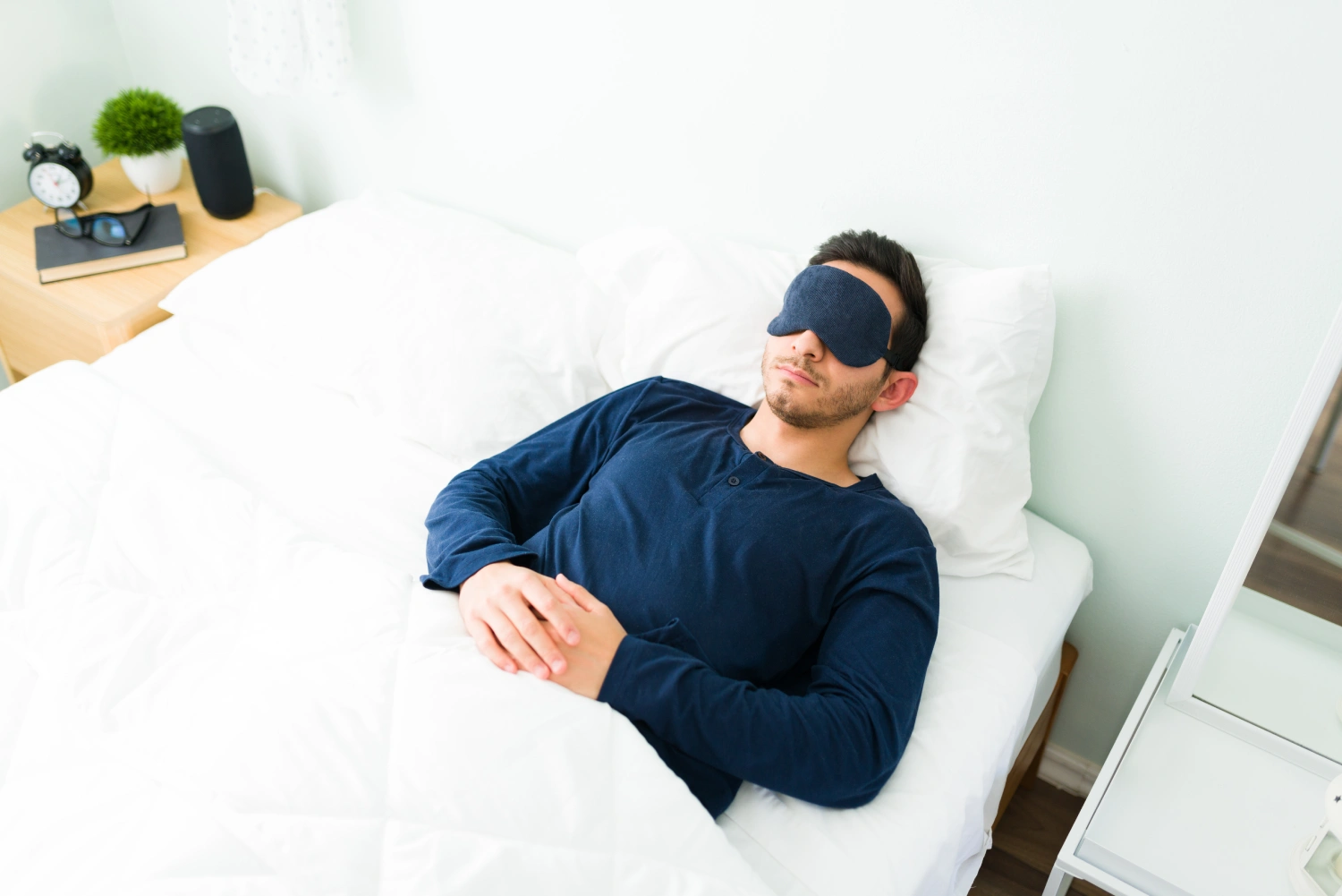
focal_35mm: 35
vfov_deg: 37.9
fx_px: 1305
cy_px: 448
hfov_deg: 54.4
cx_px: 671
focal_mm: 35
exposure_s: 1/160
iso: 400
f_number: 1.8
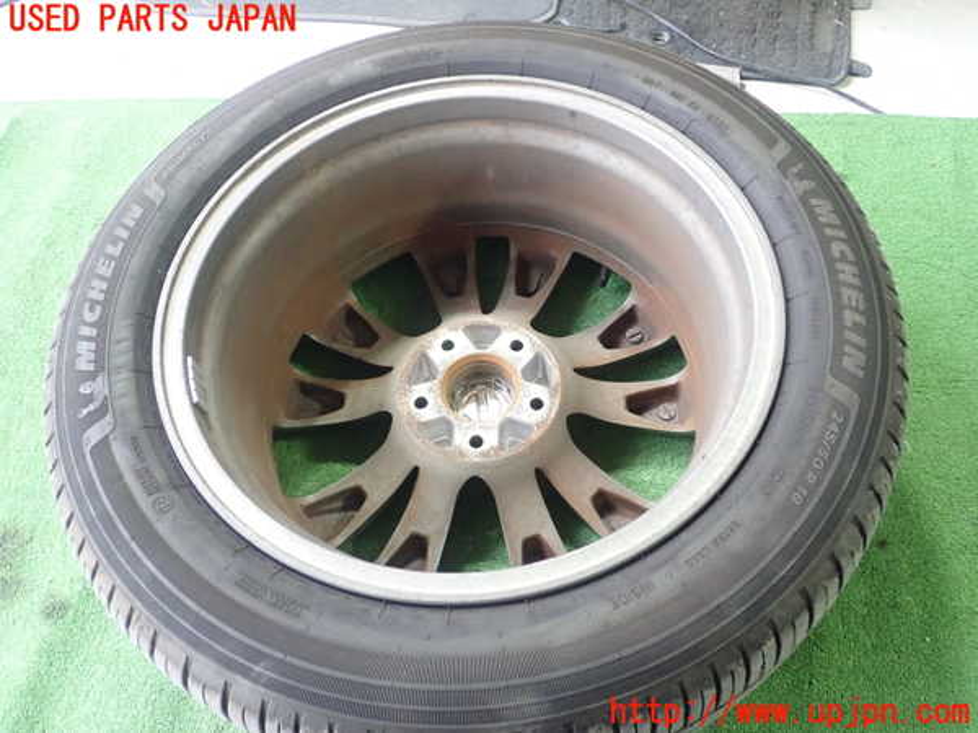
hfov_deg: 60.0
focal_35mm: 30
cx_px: 489
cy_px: 366
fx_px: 848
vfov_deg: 46.8
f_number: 2.3
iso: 800
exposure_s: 1/125
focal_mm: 5.5
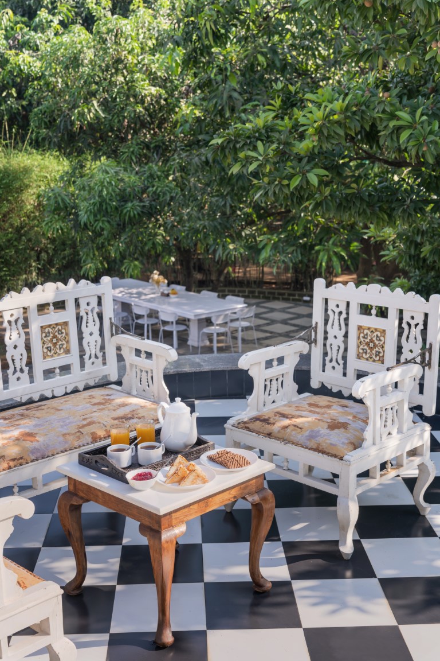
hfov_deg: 29.9
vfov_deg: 43.6
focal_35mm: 45
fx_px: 825
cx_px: 220
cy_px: 330
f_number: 7.1
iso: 200
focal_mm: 45
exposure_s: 1/160
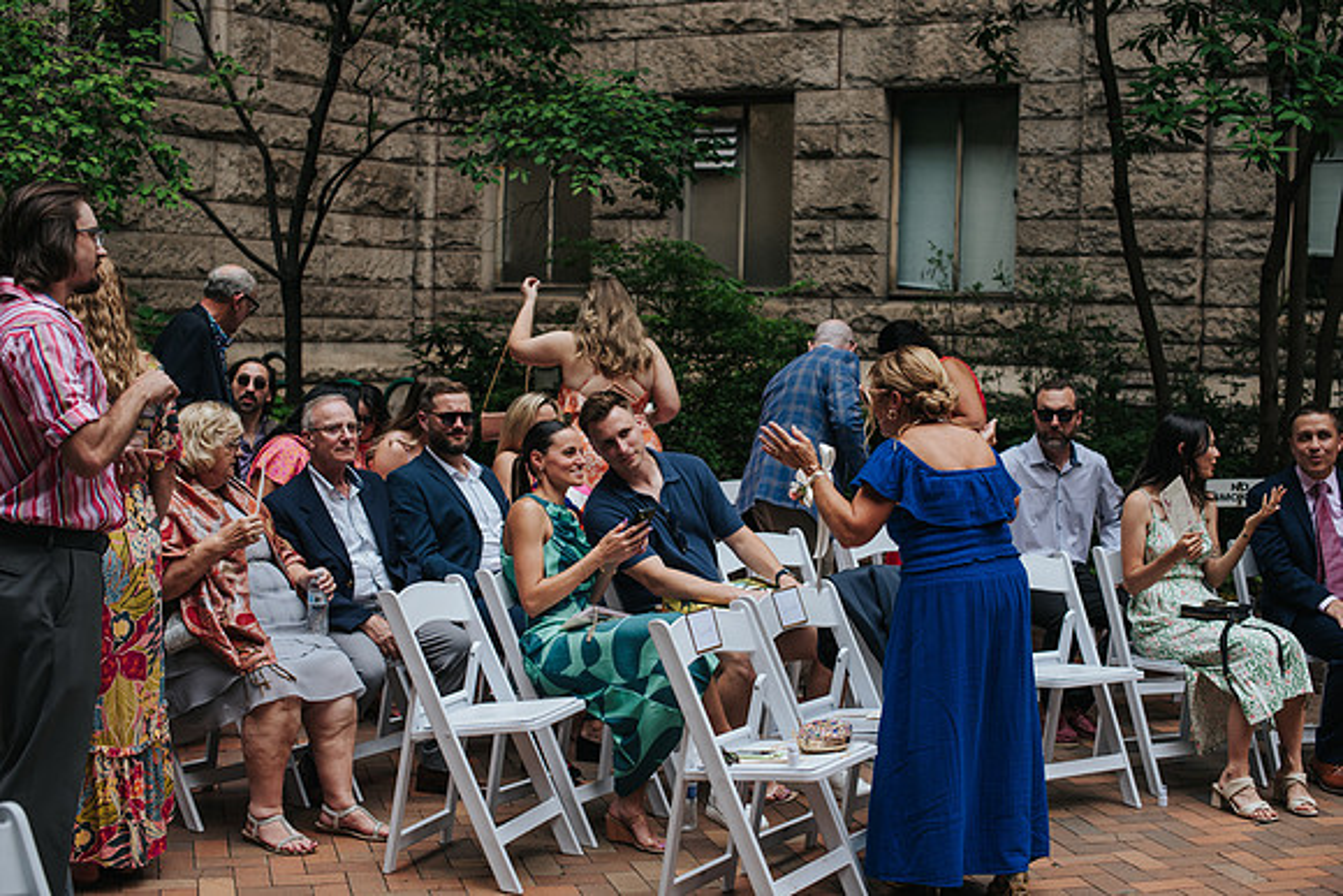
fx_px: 1866
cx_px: 672
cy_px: 448
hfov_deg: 39.6
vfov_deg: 27.0
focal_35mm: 50
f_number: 4
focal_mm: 50
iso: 320
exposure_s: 1/500
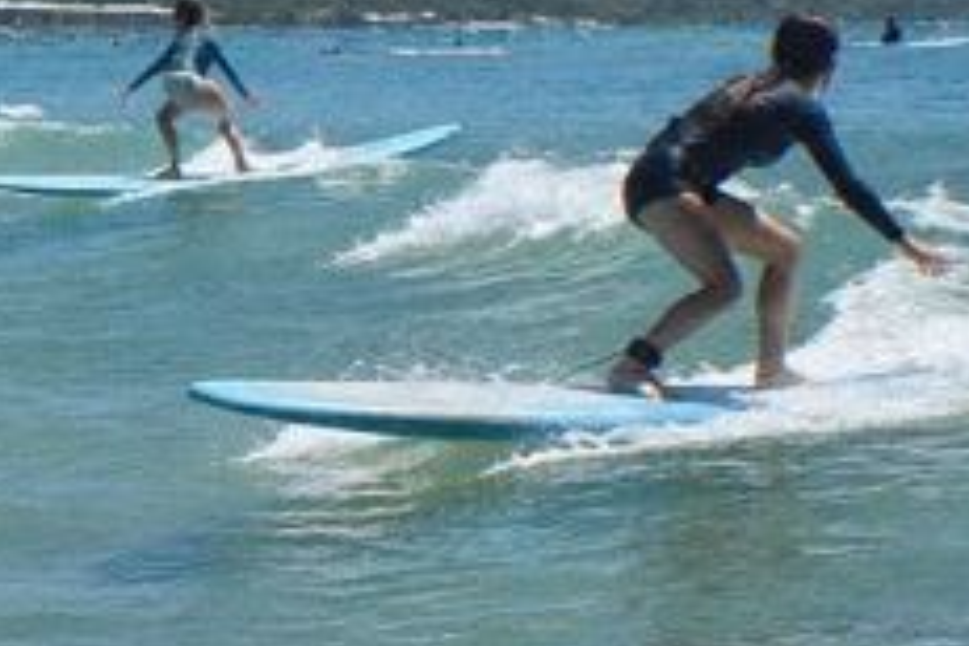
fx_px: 2449
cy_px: 180
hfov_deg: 22.2
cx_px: 696
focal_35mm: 91
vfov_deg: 15.0
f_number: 7.1
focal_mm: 35
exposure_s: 1/320
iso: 100
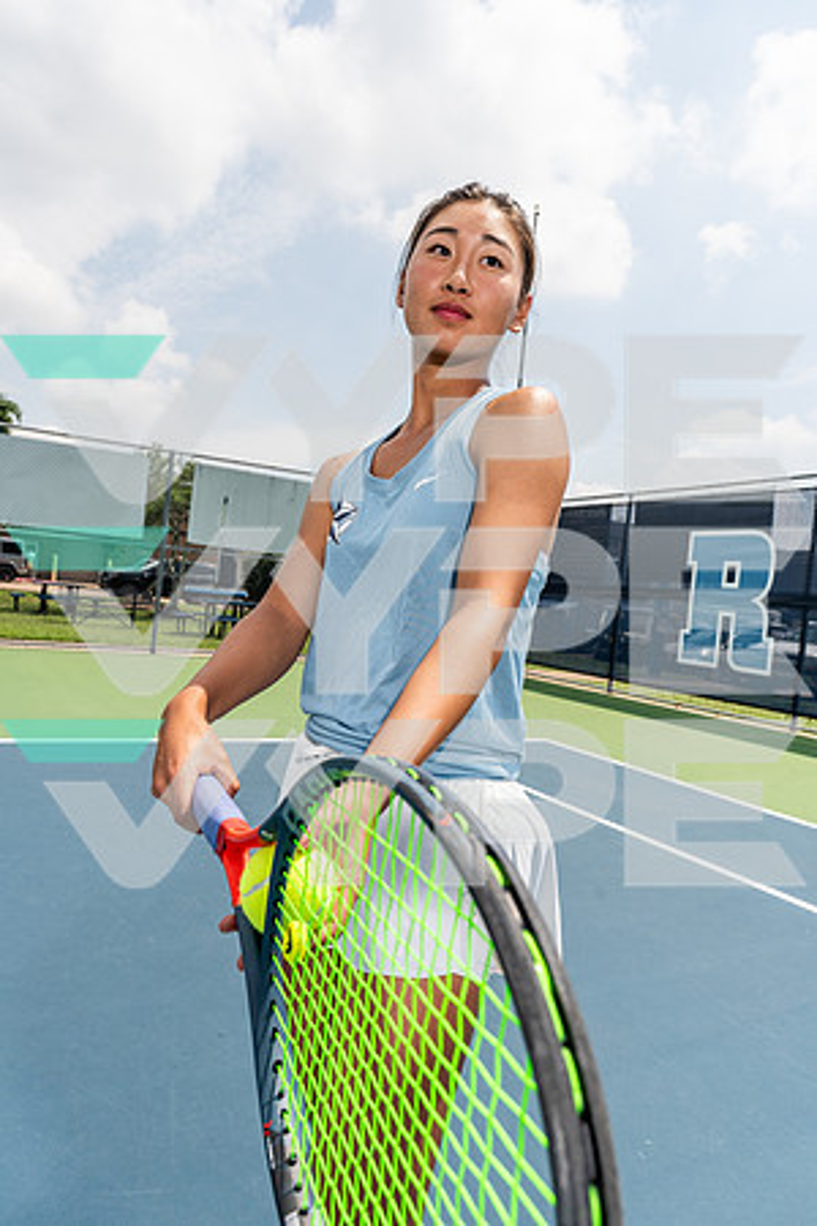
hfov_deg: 53.1
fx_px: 817
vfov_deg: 73.7
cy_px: 613
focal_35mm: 24
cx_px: 408
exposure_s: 1/250
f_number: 8
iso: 100
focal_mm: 24
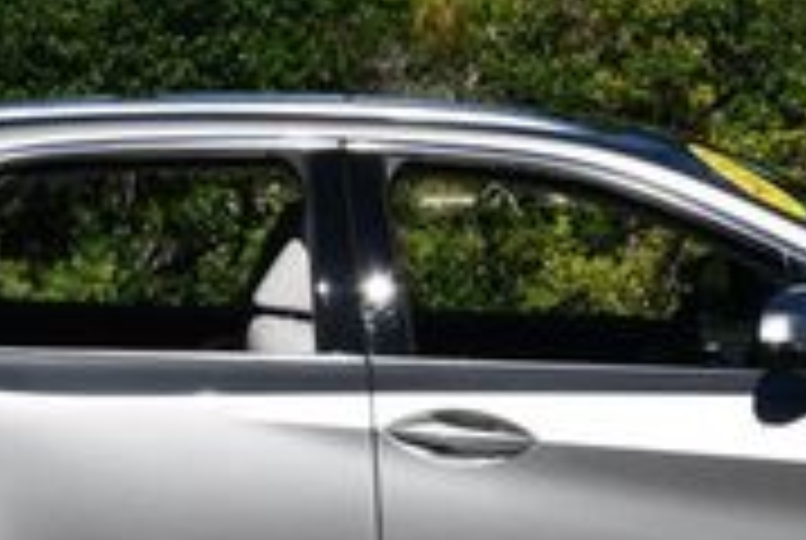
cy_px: 333
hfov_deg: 9.9
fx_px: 4642
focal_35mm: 207
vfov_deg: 6.7
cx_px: 410
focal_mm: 29
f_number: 9
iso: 100
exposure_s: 1/320
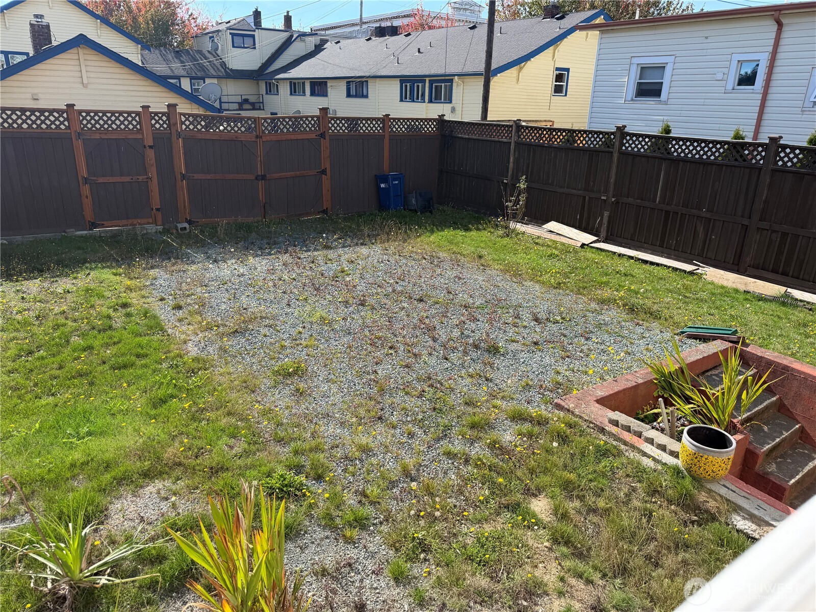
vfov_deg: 56.8
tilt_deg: -19.9
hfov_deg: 71.6
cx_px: 408
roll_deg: -1.4
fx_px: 566
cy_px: 306
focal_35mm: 24
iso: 80
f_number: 1.78
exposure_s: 1/2232
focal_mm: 6.76
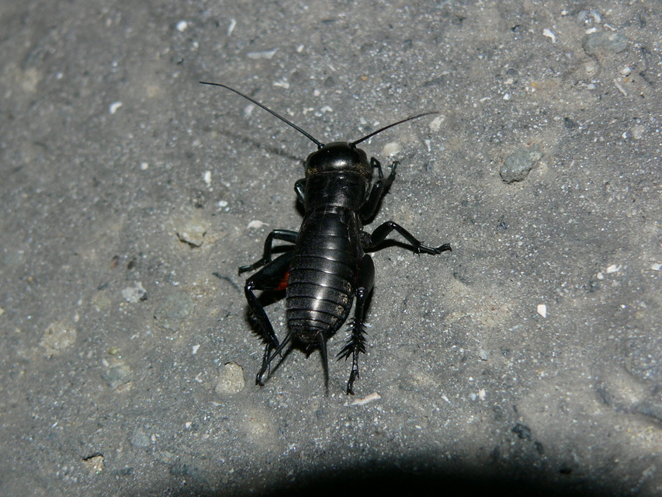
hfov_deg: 24.4
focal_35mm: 80
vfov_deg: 18.4
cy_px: 248
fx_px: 1530
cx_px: 331
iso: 100
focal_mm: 13.3
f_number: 4
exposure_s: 1/60
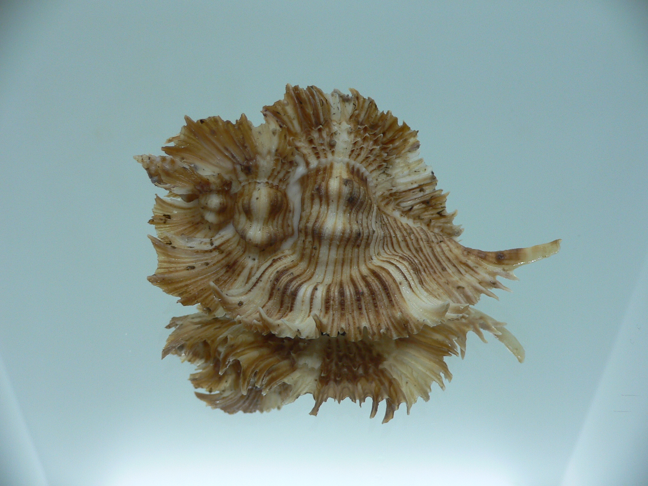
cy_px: 243
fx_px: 655
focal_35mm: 35
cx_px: 324
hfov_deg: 52.6
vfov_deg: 40.7
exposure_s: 1/60
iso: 80
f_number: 2.8
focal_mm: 4.6
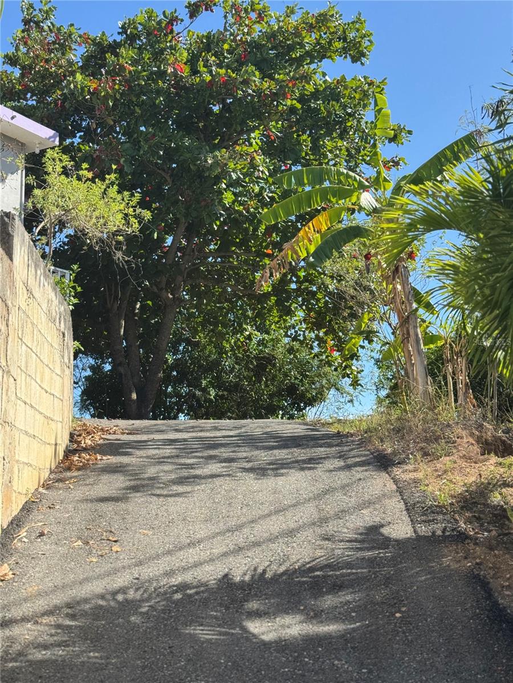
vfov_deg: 39.7
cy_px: 342
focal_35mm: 48
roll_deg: +1.4
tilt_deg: +11.6
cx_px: 256
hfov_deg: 30.3
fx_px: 948
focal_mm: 6.76
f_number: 1.78
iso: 64
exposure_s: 1/1770
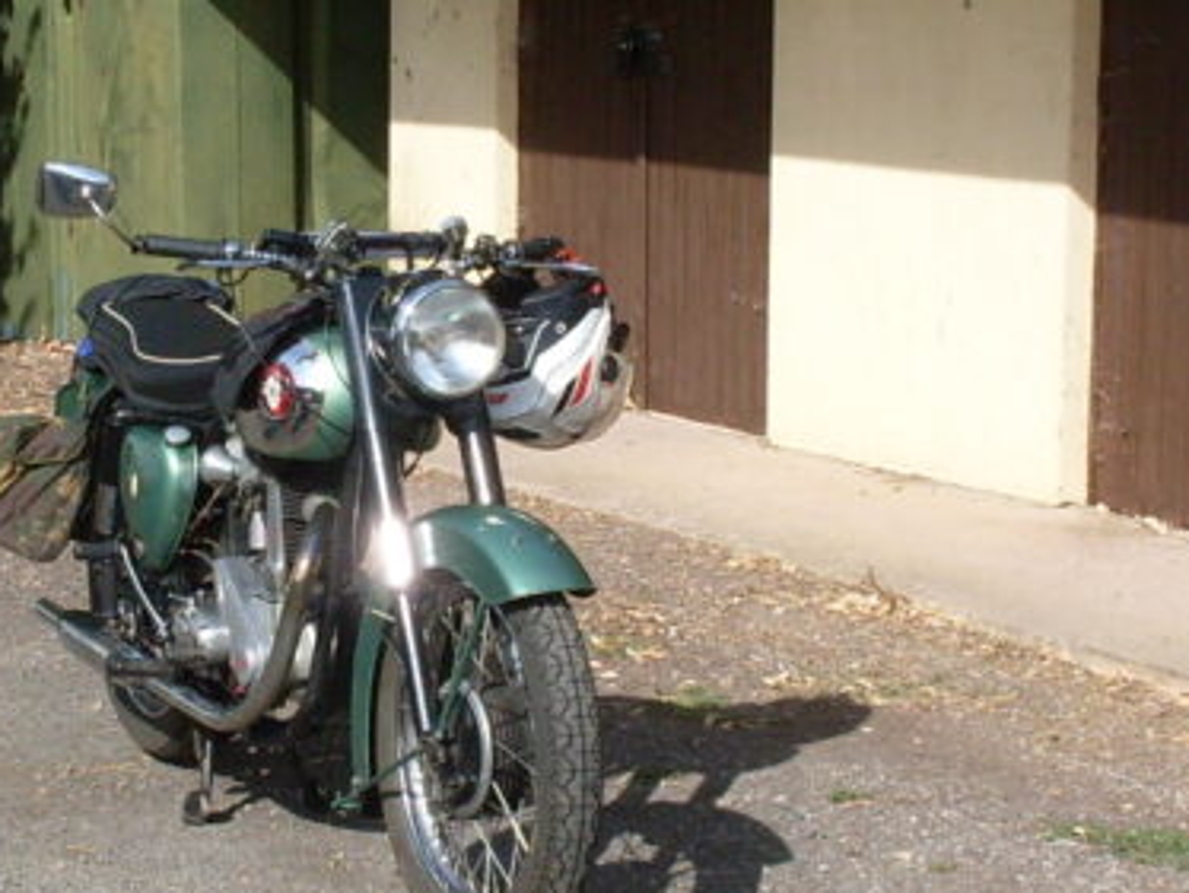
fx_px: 3575
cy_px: 483
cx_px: 474
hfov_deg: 18.9
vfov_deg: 14.2
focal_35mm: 104
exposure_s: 1/180
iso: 80
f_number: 8.4
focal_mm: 6.3
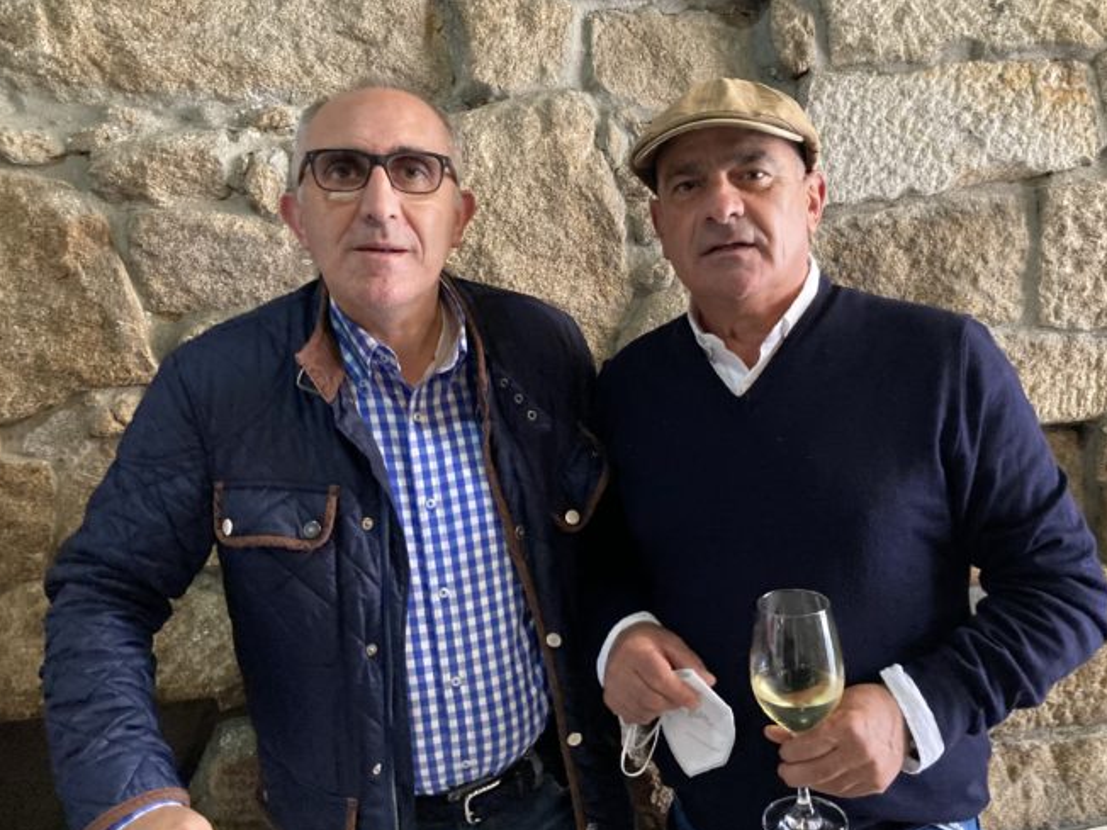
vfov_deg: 42.8
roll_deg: +3.2
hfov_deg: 55.3
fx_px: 1055
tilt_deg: -3.7
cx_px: 598
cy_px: 350
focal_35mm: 33
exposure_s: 1/25
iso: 320
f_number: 1.8
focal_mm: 3.99
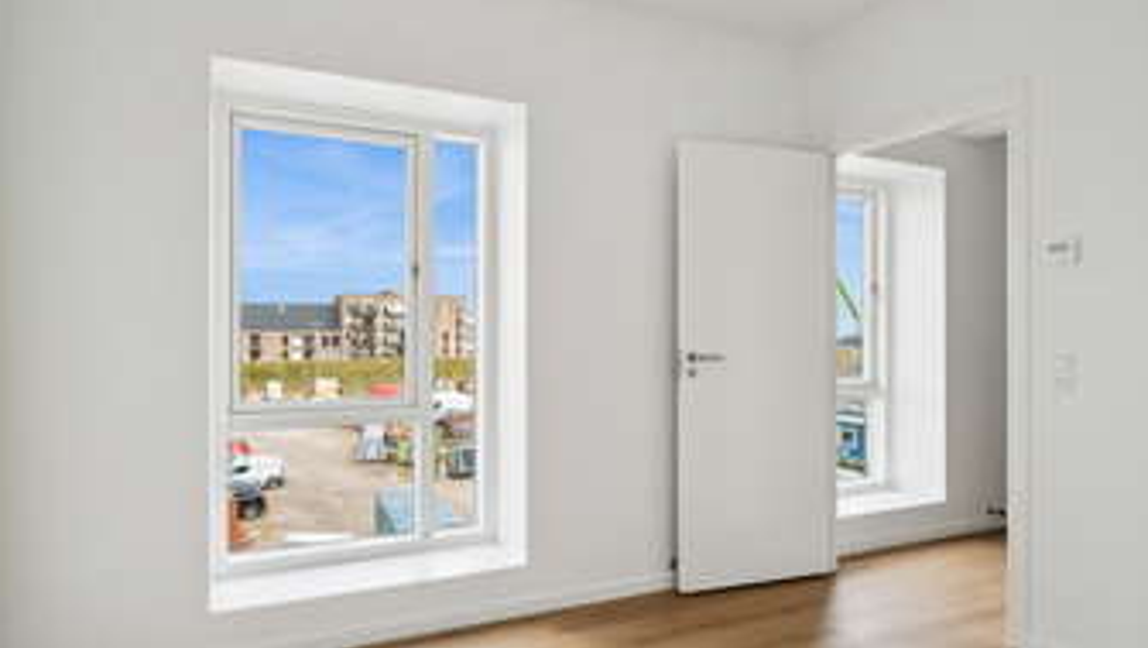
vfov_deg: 53.7
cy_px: 336
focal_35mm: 21
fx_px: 640
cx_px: 514
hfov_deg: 83.5
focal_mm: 10.5
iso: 500
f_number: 8
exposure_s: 1/25
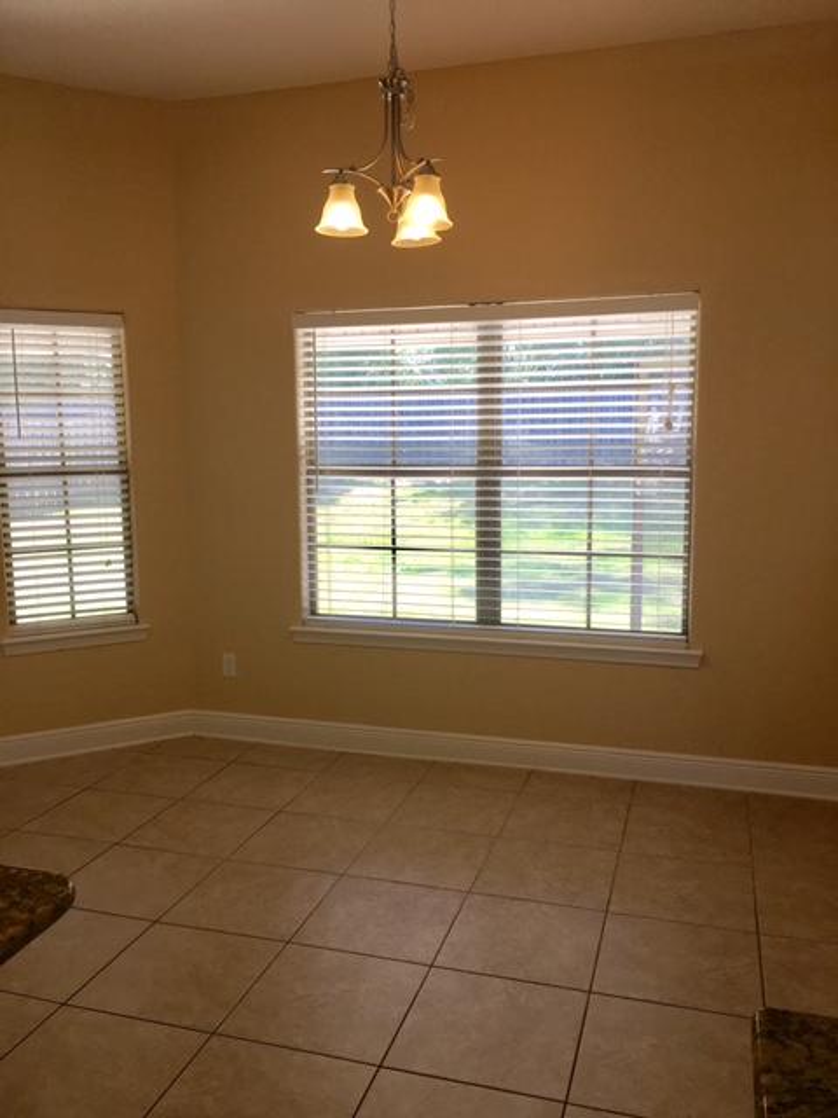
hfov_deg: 48.2
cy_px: 559
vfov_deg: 61.7
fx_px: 936
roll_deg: -0.1
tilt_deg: -6.1
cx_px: 419
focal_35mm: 29
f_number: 2.2
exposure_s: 1/120
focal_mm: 4.15
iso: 32
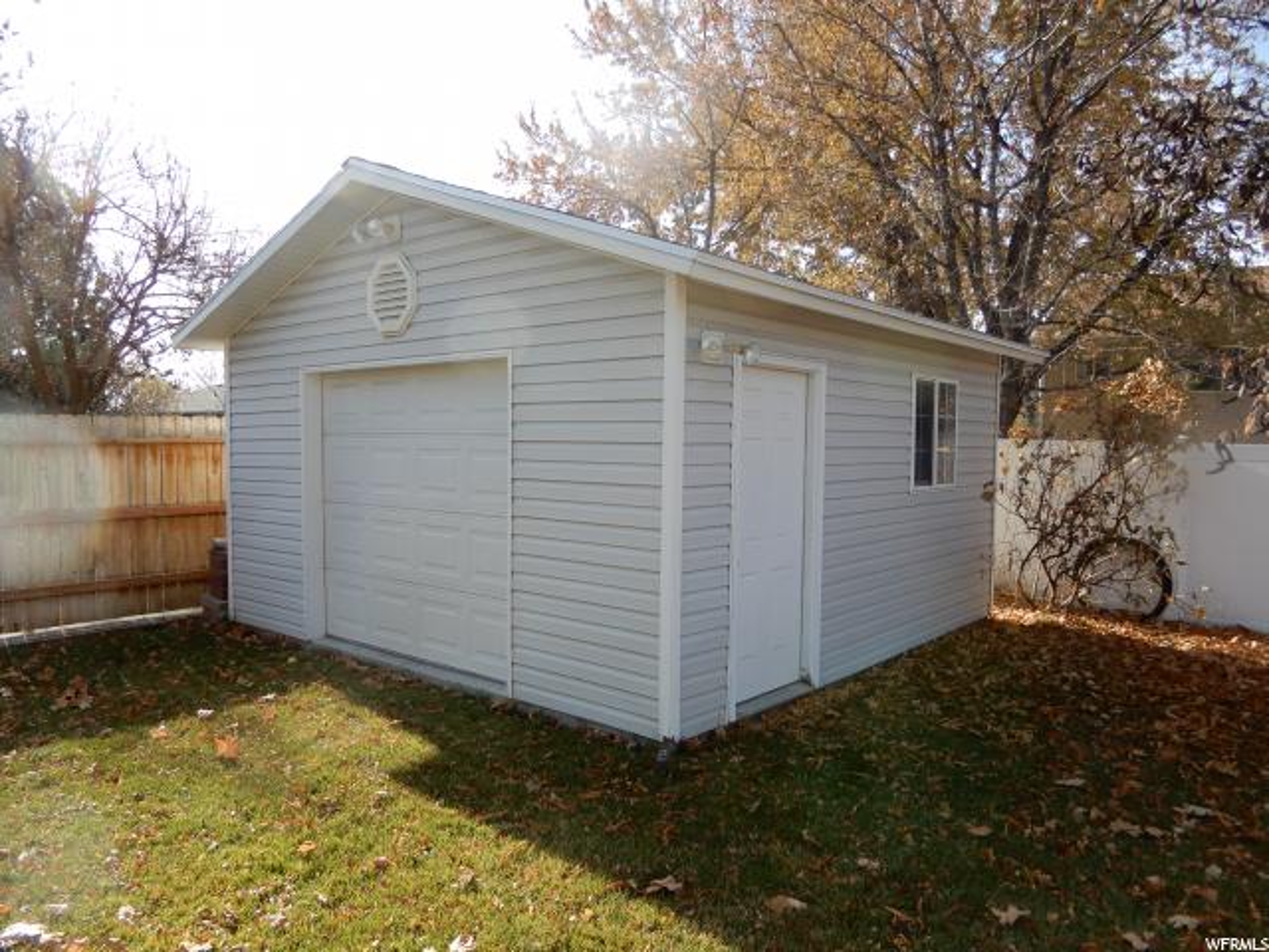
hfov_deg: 71.6
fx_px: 880
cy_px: 476
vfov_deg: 56.8
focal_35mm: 24
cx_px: 634
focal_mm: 4.3
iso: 80
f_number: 3.4
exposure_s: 1/400
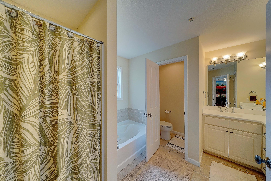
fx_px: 90
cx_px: 136
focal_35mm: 12
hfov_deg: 112.6
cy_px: 90
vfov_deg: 90.0
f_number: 8
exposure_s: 1/60
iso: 1000
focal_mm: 12
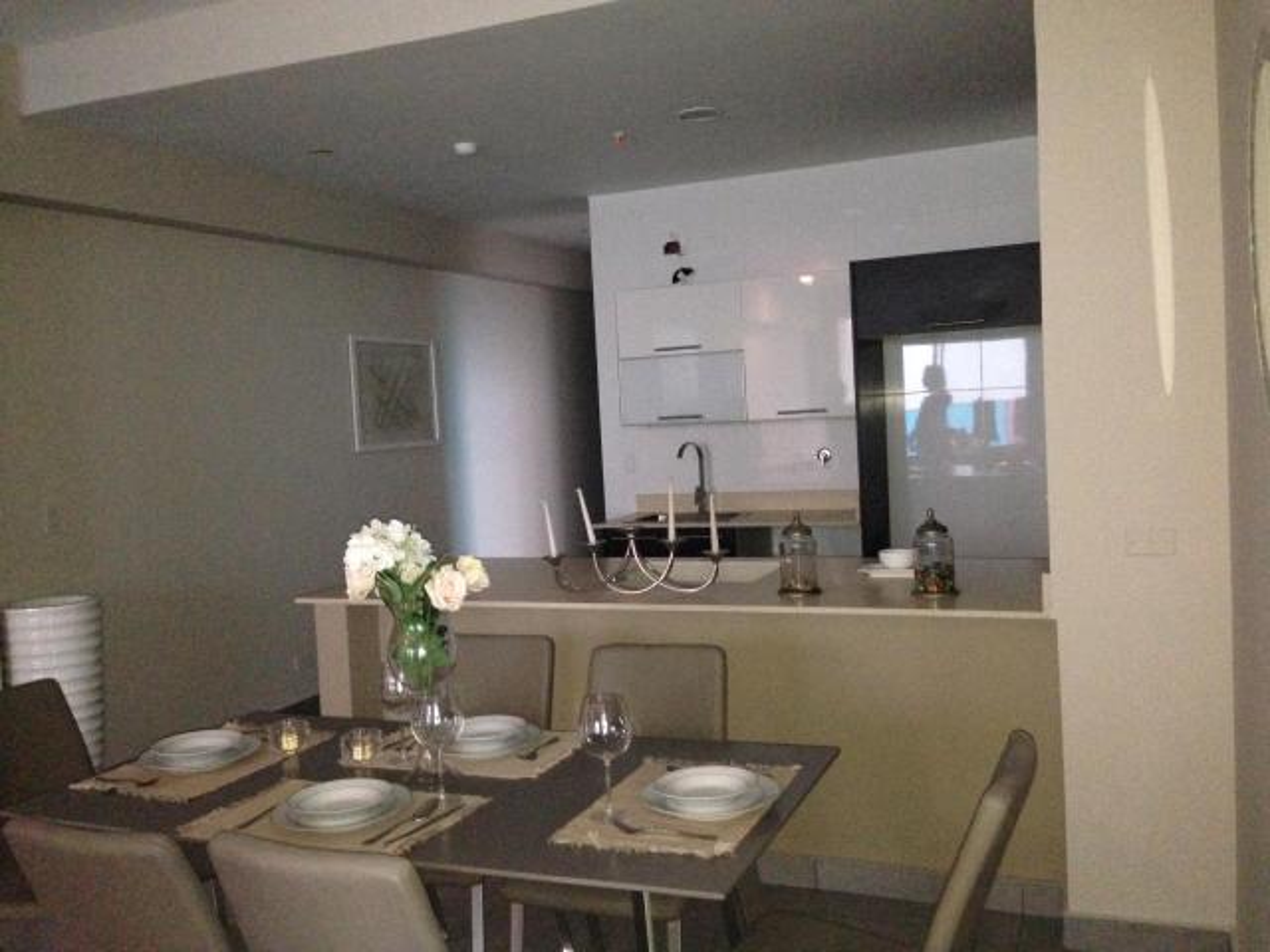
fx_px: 1211
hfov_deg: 55.4
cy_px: 476
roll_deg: +3.1
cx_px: 635
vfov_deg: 42.9
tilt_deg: -4.0
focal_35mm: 33
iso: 500
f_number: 2.4
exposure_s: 1/16
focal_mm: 4.12
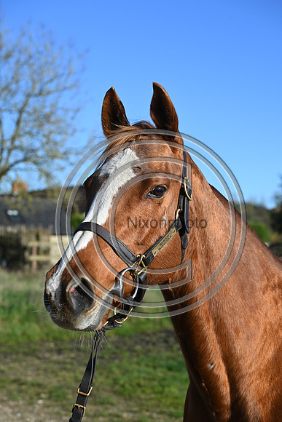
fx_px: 822
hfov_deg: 19.5
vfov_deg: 28.8
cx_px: 141
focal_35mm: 70
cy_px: 211
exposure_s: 1/1250
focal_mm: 70
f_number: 5.6
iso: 320
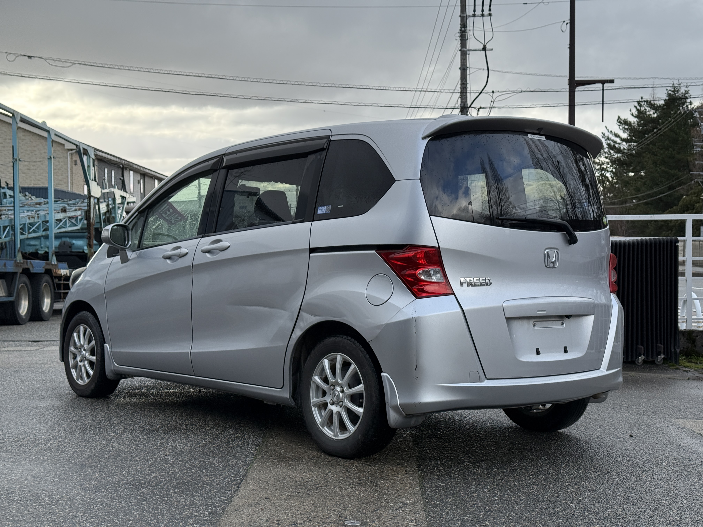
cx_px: 352
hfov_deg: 39.7
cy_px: 264
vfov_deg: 30.3
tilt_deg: -0.3
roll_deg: +1.1
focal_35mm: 48
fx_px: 975
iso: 64
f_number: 1.78
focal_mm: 6.76
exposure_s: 1/1330
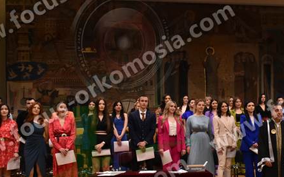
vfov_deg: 26.7
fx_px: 372
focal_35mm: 48
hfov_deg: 40.9
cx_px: 204
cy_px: 124
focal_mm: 18
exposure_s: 1/50
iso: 1600
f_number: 7.1
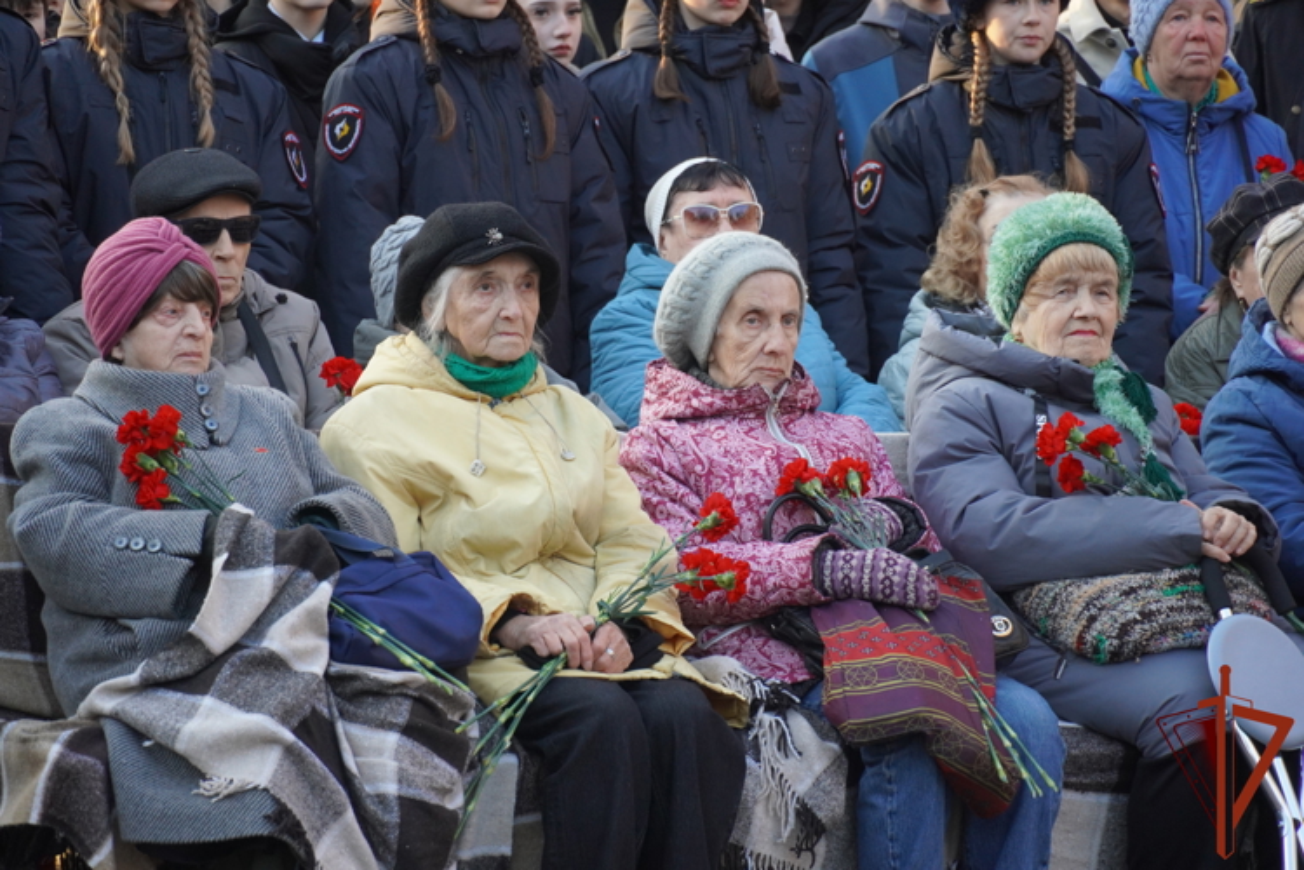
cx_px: 652
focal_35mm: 202
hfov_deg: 10.2
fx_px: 7337
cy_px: 435
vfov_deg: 6.8
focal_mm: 135
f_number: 5.6
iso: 1000
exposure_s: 1/250
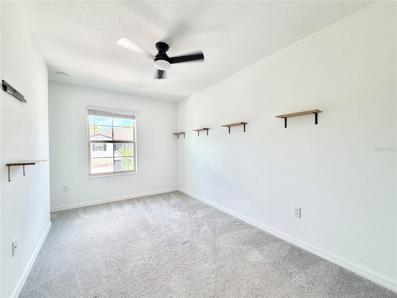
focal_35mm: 14
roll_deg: +0.2
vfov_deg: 85.7
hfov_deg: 102.1
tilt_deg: -0.3
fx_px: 161
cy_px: 149
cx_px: 198
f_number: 2.2
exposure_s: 1/120
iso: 125
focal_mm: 2.22
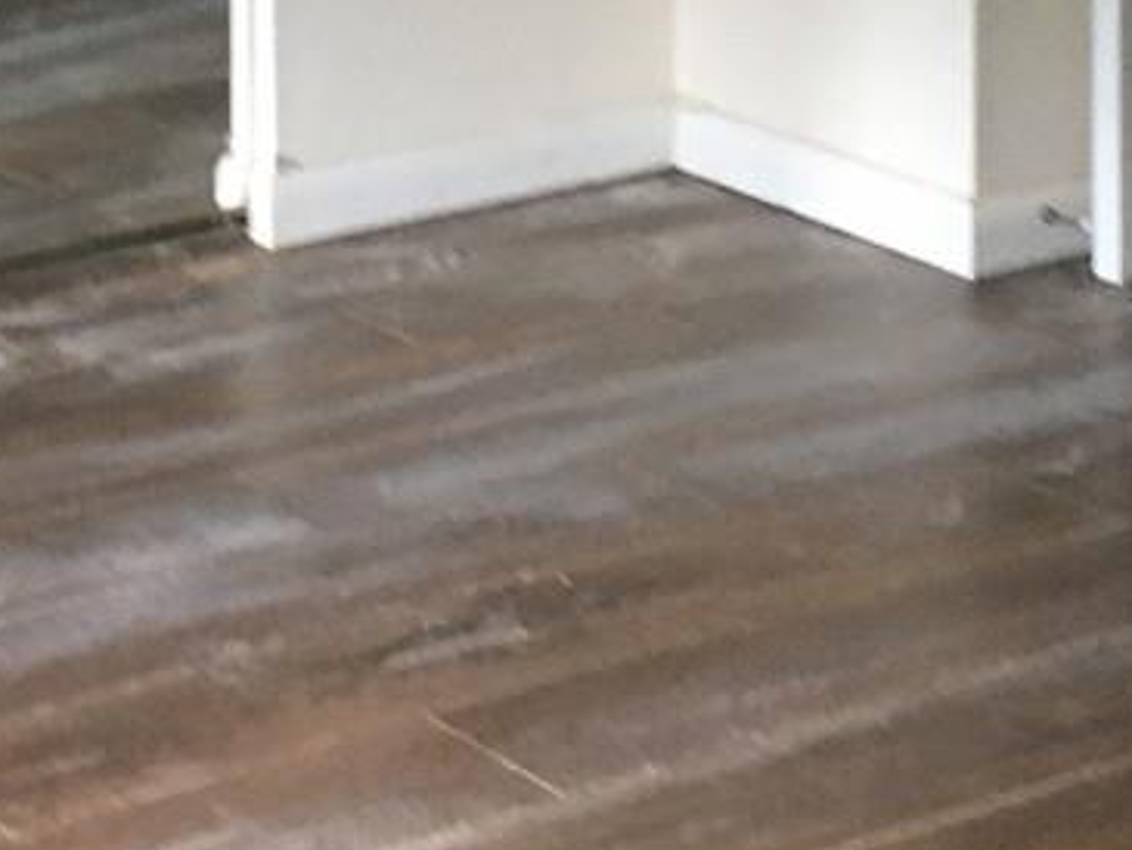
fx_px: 4154
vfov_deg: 11.1
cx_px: 230
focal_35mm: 127
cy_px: -496
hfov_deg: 15.4
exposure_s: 1/30
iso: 125
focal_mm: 4.15
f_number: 2.2
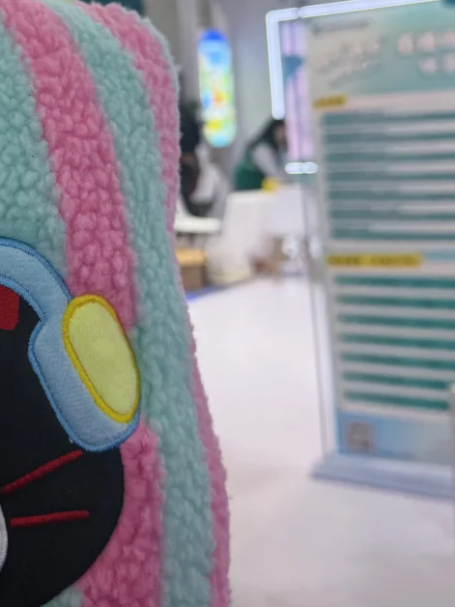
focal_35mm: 55
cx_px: 20
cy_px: 128
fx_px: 964
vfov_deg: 34.0
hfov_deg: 25.5
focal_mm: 6.76
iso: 100
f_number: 1.78
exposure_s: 1/233
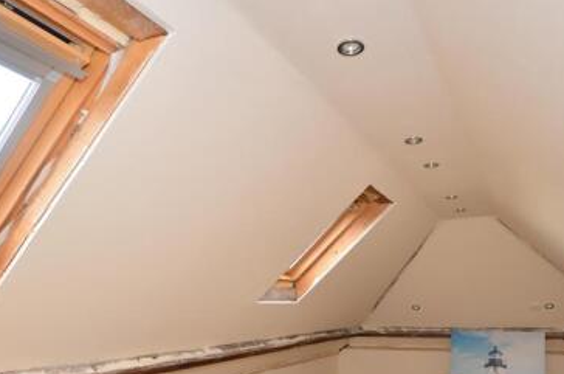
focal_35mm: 27
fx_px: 422
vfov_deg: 44.9
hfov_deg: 67.4
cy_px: 309
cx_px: 302
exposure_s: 1/50
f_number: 5
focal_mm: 10
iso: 200
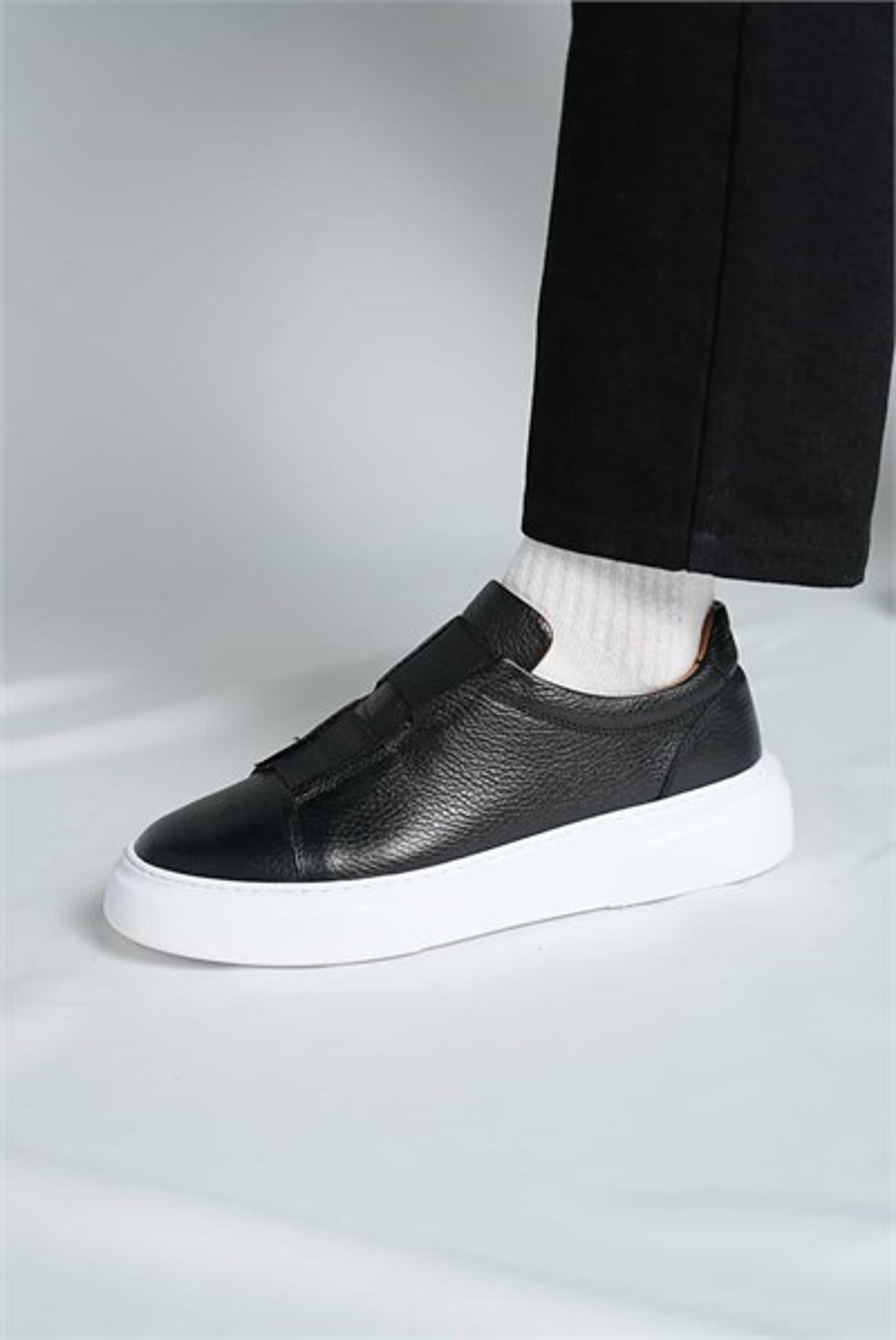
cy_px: 670
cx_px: 448
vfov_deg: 30.0
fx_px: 2495
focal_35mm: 67
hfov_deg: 20.4
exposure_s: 1/200
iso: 1000
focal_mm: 67
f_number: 3.5
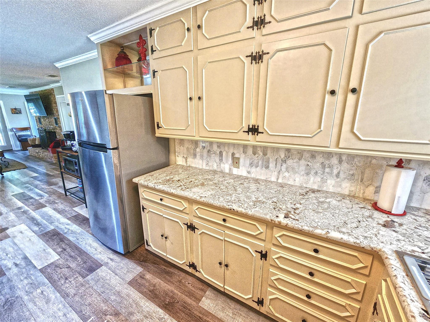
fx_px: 161
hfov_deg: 106.2
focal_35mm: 13
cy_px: 161
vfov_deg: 89.9
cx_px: 215
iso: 400
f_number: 2.2
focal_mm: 2.2
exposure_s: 1/60
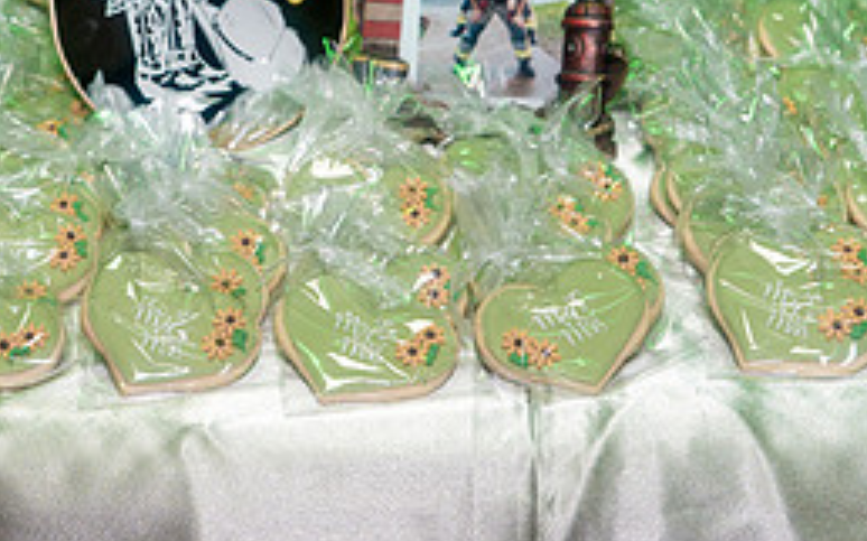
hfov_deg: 22.1
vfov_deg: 13.8
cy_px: 42
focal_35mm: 94
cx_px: 353
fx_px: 2220
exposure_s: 1/250
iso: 640
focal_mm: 41
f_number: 4
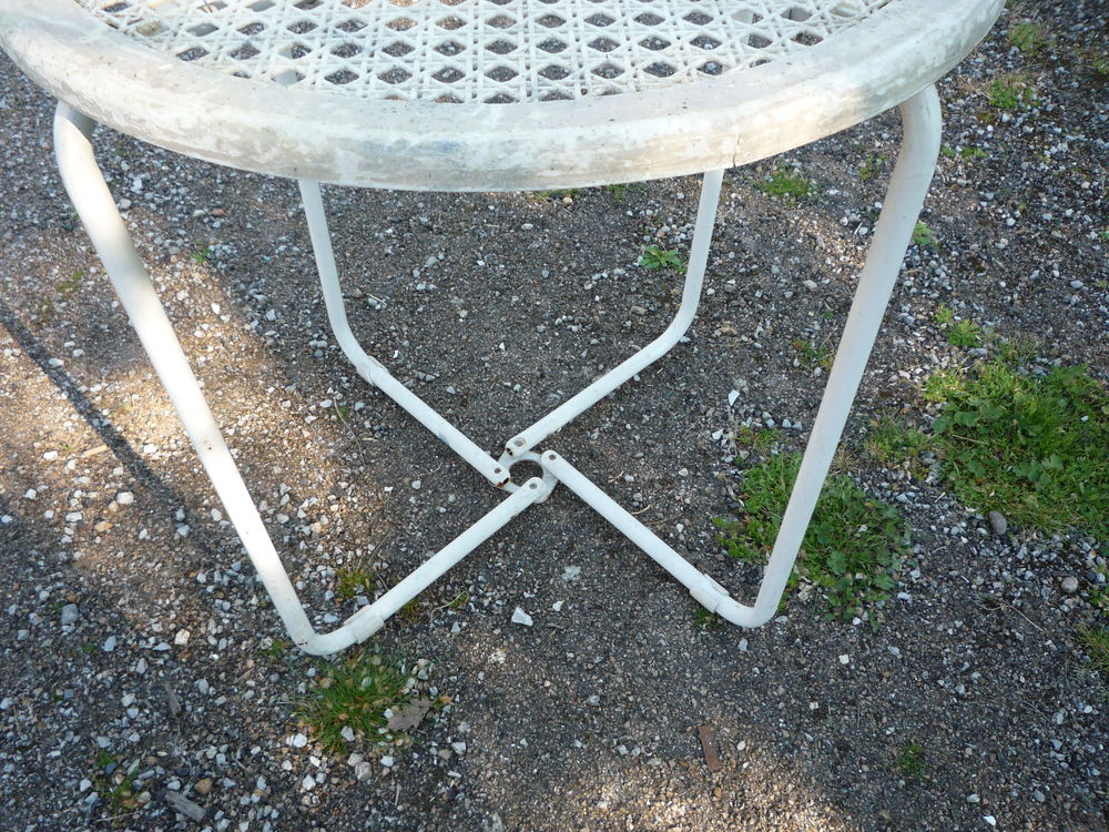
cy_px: 416
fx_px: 961
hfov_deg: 60.0
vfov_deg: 46.8
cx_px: 554
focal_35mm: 30
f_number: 3.3
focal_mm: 5.2
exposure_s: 1/100
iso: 100
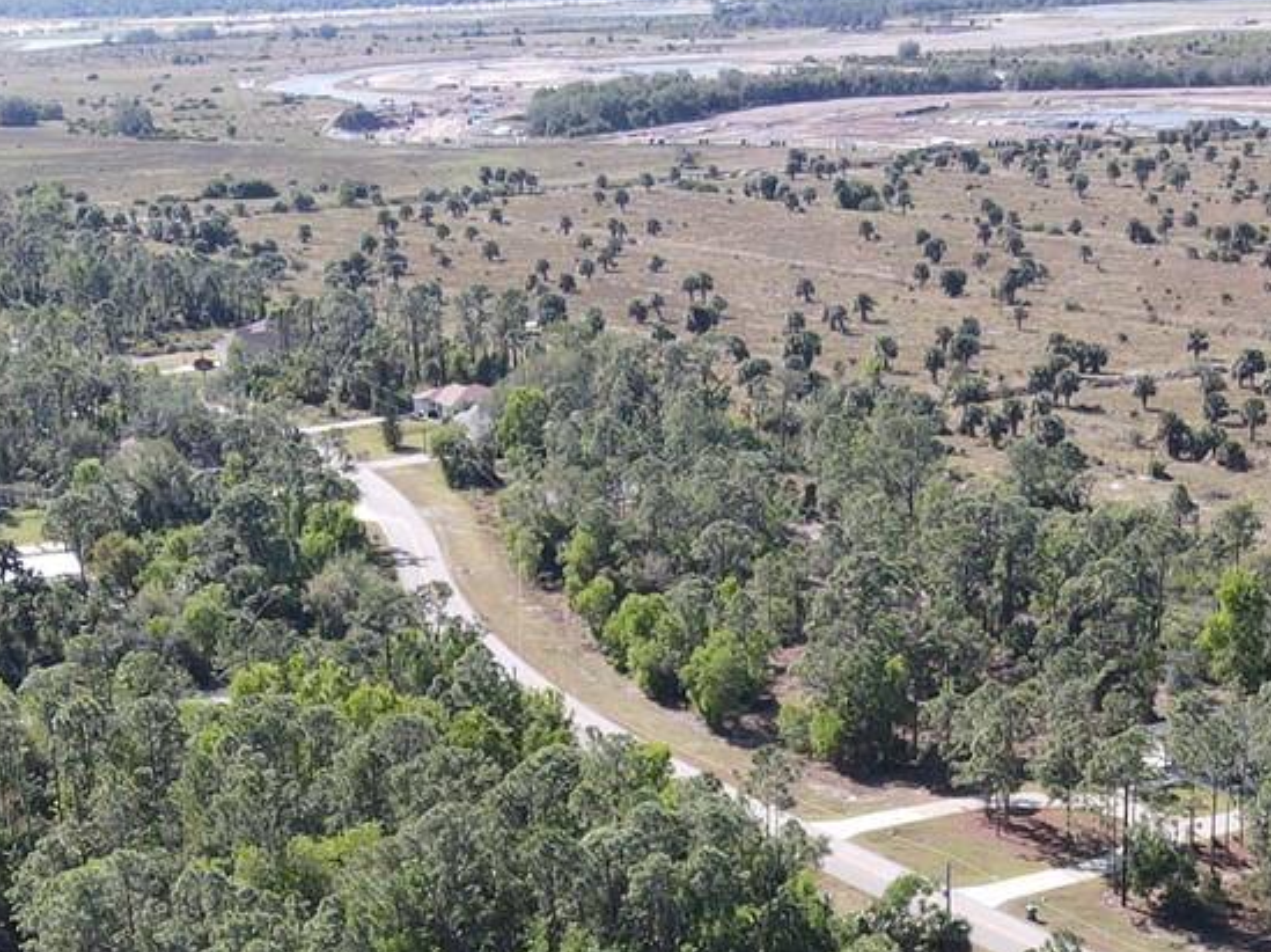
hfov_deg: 27.8
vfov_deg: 19.4
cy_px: 1242
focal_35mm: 70
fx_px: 2569
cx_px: 618
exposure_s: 1/320
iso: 100
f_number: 2.8
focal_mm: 4.5
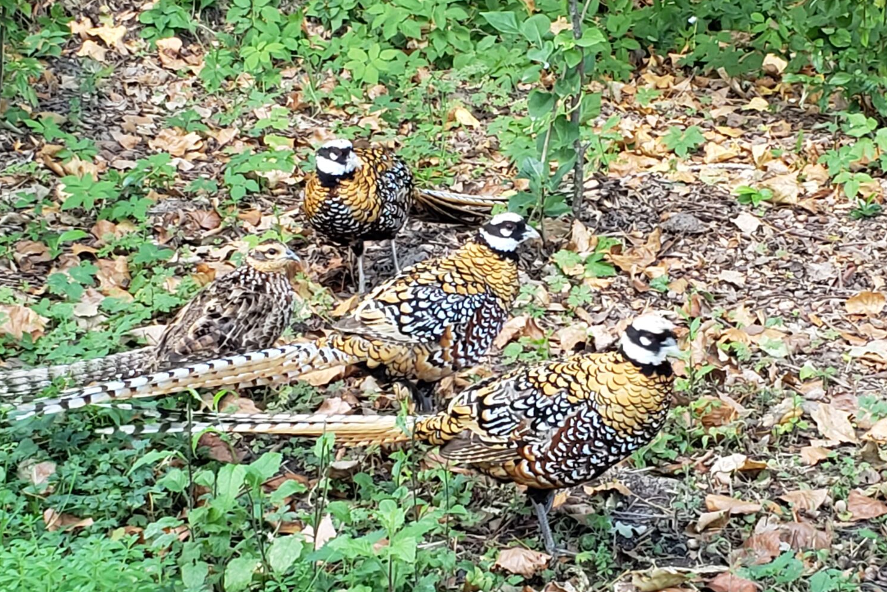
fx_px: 690
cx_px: 444
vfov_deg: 46.3
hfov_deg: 65.5
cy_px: 330
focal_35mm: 28
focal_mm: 4.3
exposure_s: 1/50
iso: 80
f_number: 2.4
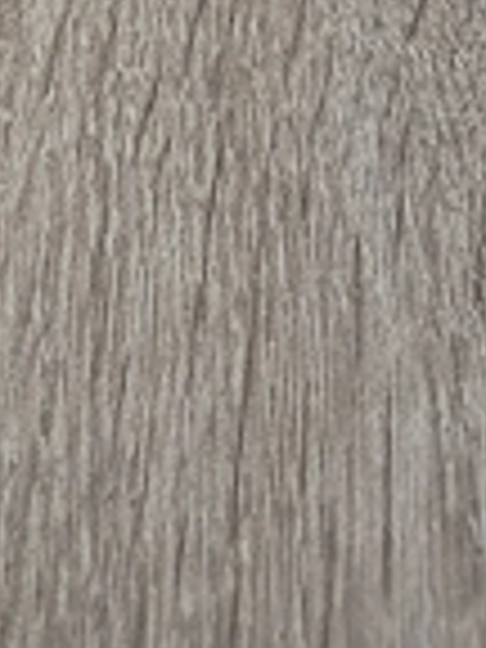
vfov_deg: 25.8
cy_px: -198
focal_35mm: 64
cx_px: -171
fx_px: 1198
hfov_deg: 20.6
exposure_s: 1/120
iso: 1000
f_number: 1.8
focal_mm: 5.4
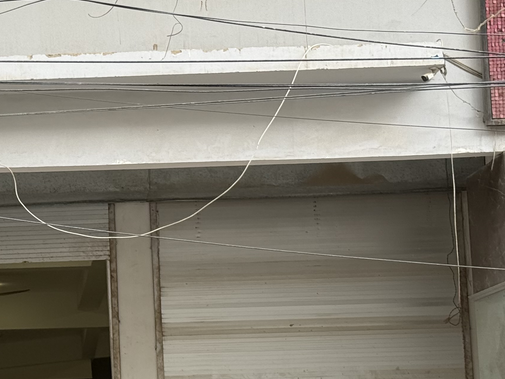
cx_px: 3
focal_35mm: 114
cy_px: 271
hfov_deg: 16.9
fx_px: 1663
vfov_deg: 13.0
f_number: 1.78
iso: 64
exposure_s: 1/304
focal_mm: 6.76
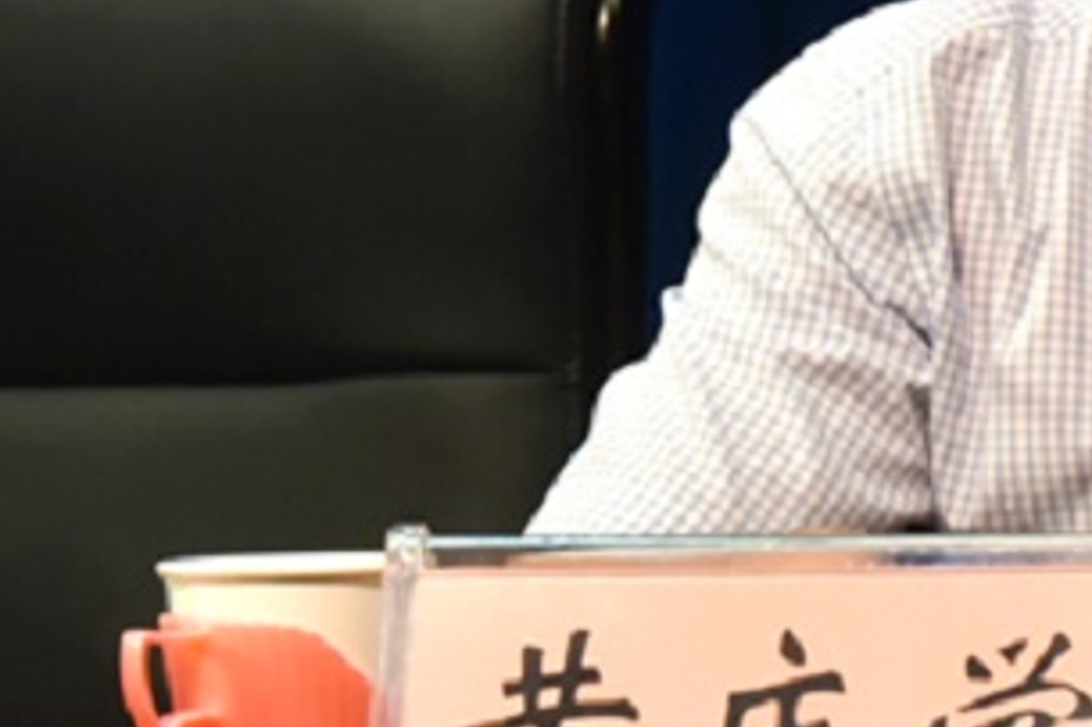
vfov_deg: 7.4
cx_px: 1335
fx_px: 5578
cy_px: 2
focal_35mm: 184
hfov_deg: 11.0
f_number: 13
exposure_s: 1/80
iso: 2500
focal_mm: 66
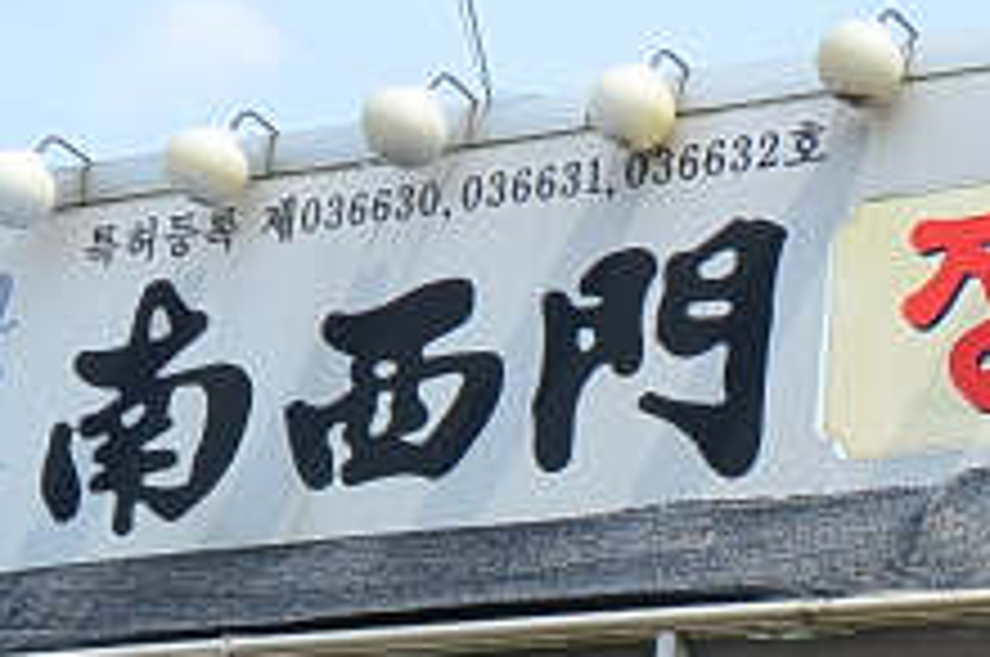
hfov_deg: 21.2
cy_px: 891
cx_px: 1395
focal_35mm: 84
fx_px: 2307
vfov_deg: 15.3
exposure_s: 1/400
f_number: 5.6
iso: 125
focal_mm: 10
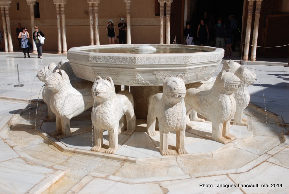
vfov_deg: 40.2
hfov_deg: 57.1
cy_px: 97
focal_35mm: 33
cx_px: 144
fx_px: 266
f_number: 9
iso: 100
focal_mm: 22
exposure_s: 1/320
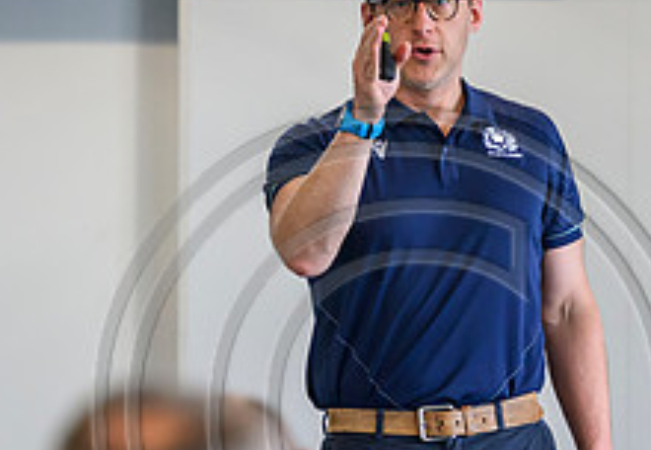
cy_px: 339
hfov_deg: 4.3
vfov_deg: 3.0
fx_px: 8723
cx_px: 428
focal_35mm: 477
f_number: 2.8
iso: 2500
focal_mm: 155
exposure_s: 1/500
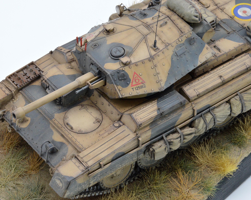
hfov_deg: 10.7
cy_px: 101
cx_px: 109
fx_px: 1341
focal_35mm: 181
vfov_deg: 8.6
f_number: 18
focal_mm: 105
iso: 800
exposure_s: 1/20
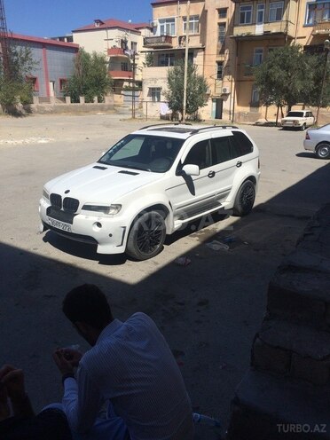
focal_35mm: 29
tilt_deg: -18.7
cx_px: 165
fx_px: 369
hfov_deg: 48.2
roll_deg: +0.2
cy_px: 220
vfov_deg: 61.7
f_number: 2.2
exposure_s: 1/3425
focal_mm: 4.15
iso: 32
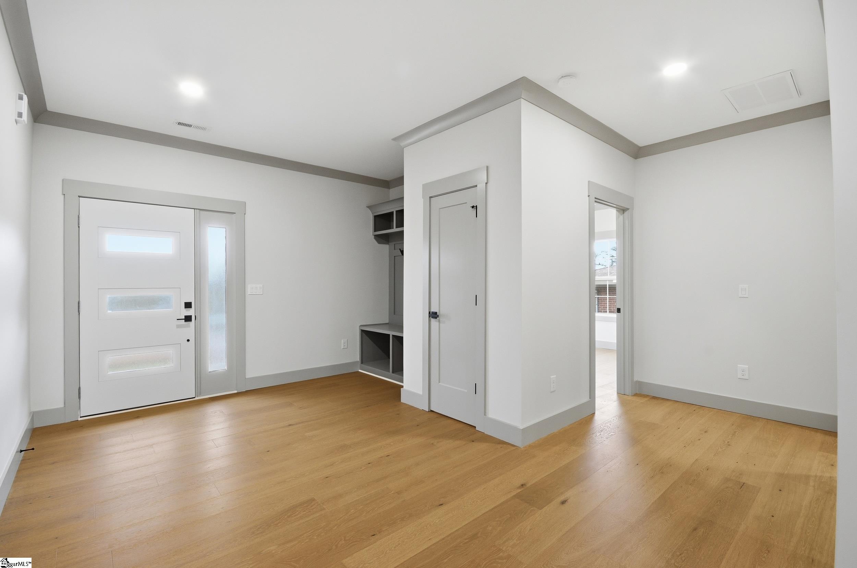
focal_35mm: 15
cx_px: 428
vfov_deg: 77.1
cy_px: 284
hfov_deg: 100.5
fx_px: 356
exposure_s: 1/10
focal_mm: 10
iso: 250
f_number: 9
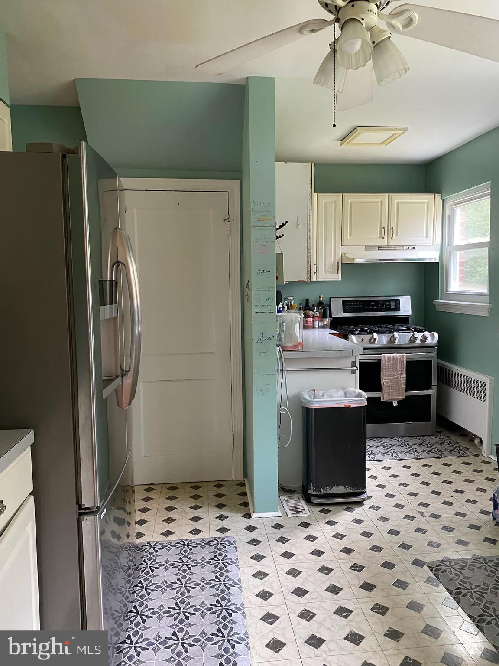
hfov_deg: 53.1
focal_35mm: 26
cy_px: 333
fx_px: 500
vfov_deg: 67.3
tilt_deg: -5.2
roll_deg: +1.1
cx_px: 250
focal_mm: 4.25
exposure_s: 1/60
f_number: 1.8
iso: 250
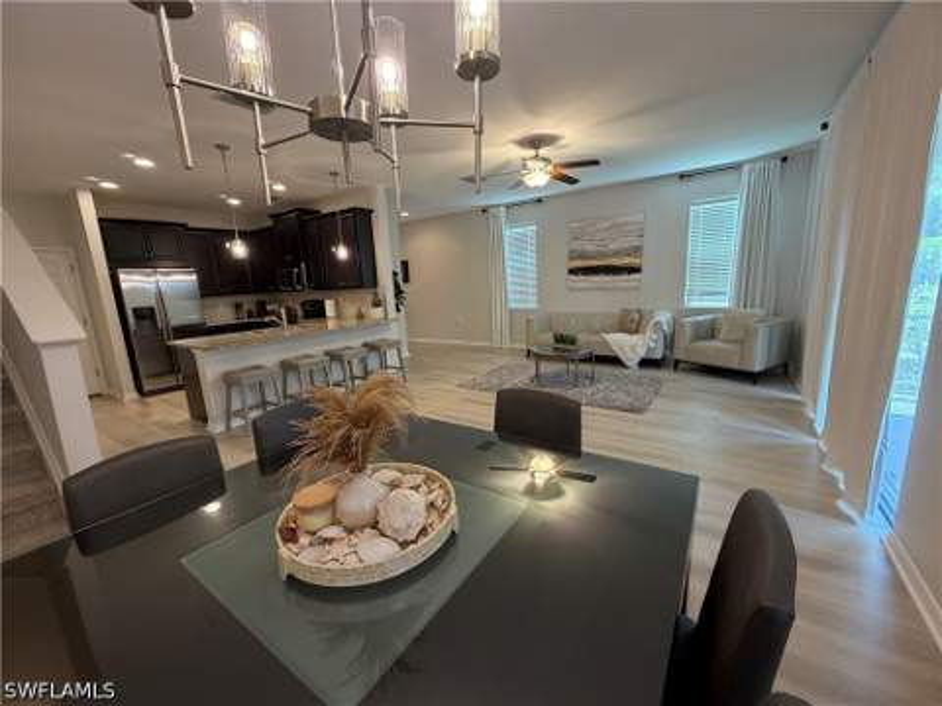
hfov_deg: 102.1
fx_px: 381
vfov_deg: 85.7
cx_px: 471
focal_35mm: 14
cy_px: 353
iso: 200
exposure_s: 1/60
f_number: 2.2
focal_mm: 2.22
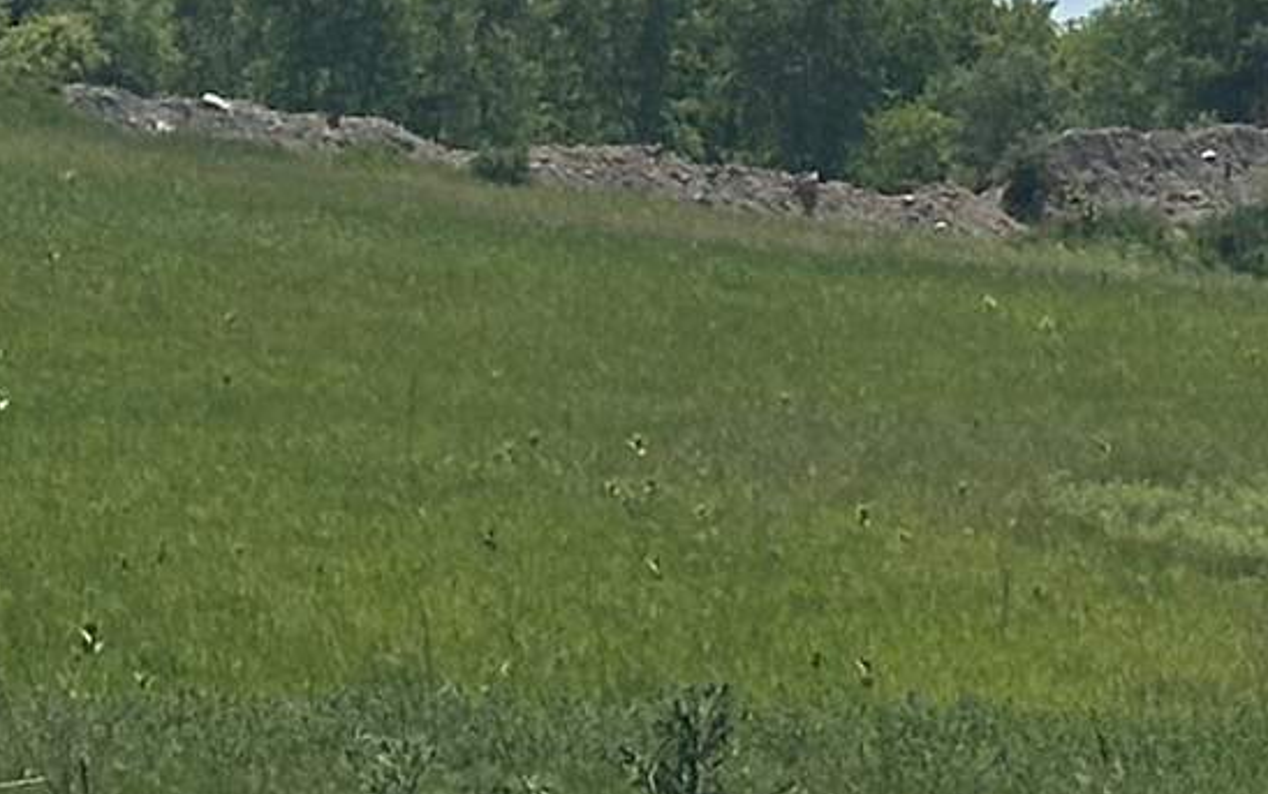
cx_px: 2085
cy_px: -428
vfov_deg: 4.6
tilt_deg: +3.7
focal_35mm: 285
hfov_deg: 7.2
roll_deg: -0.8
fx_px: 9853
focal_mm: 6.86
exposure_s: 1/10870
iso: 64
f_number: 1.78
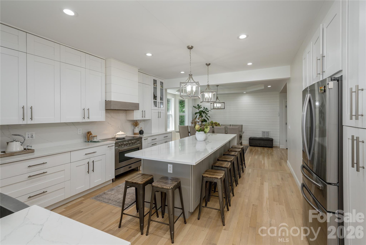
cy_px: 122
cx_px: 183
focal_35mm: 16
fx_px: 158
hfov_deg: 98.5
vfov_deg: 75.6
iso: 320
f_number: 8
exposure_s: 1/60
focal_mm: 15.5
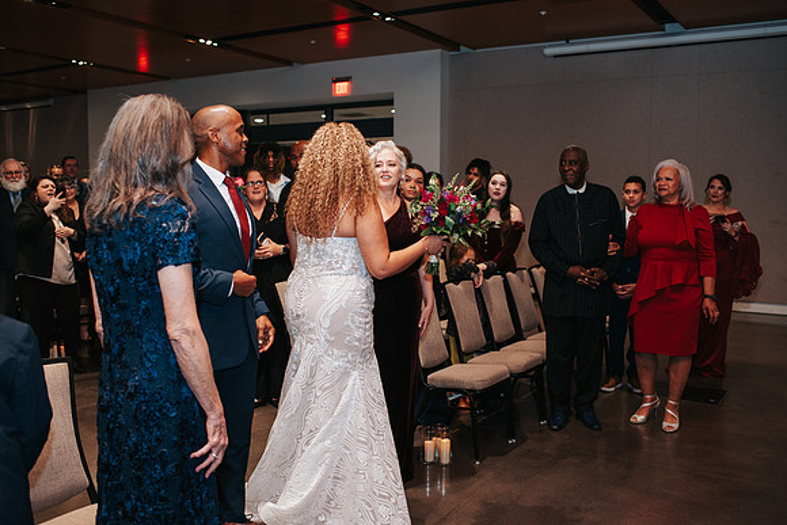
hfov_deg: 54.4
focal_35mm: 35
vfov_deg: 37.9
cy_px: 262
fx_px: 765
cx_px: 394
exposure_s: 1/200
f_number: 2.8
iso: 1000
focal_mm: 35
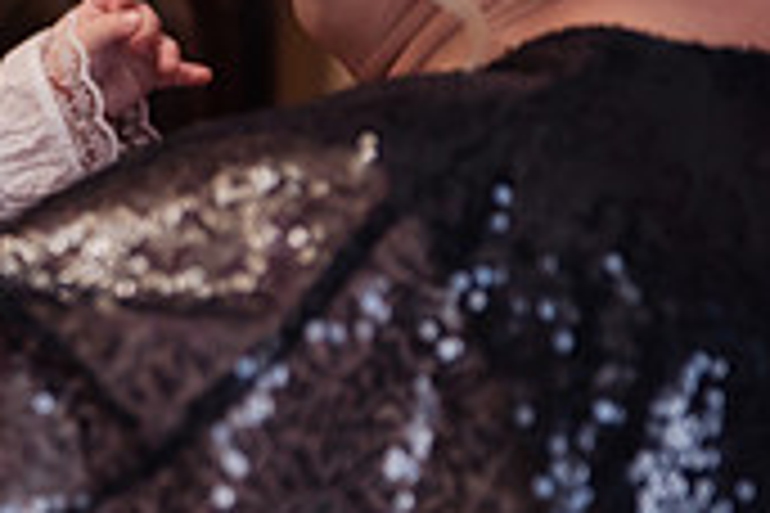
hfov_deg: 11.6
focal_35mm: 170
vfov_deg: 8.0
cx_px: -329
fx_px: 3636
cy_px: -11
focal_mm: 50
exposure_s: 1/200
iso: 500
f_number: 2.8
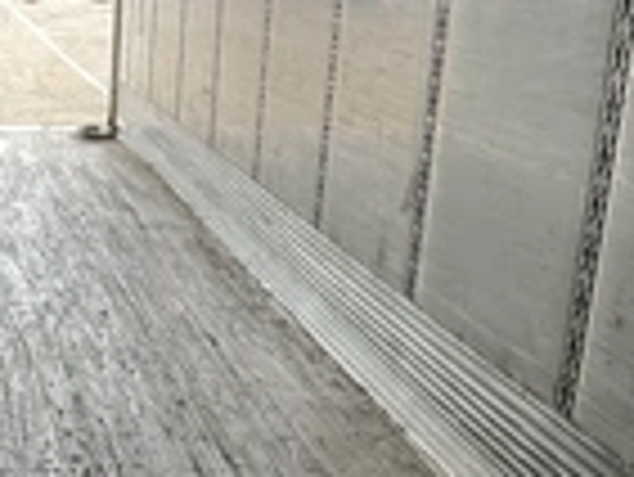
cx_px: 13
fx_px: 1503
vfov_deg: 17.5
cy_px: 495
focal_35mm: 82
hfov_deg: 22.9
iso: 50
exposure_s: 1/122
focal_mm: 3
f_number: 1.8
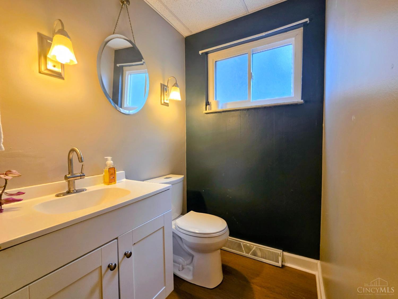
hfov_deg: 106.2
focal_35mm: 13
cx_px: 199
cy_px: 150
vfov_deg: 89.9
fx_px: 149
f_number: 1.9
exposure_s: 1/120
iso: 125
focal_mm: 2.2
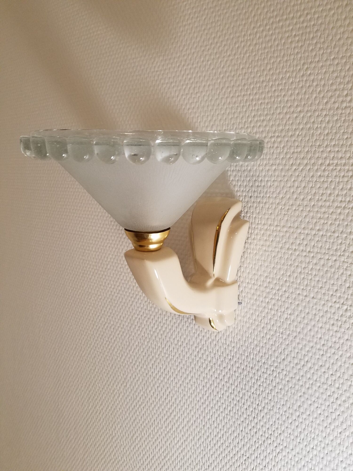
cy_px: 236
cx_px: 176
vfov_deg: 67.3
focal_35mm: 26
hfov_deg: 53.1
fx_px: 354
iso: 160
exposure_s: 1/50
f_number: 1.7
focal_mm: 4.2
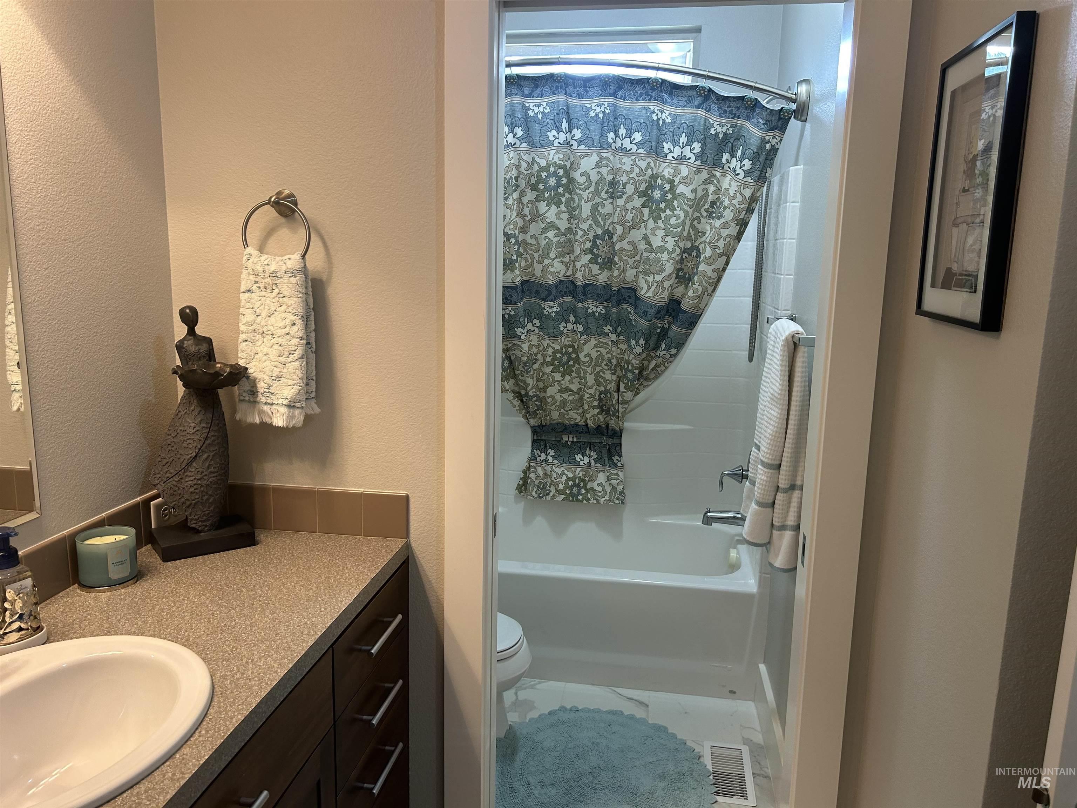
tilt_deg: -11.5
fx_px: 809
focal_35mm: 26
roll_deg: -0.8
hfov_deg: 67.3
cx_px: 538
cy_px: 404
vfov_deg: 53.1
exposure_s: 1/60
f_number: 1.5
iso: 100
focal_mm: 5.7
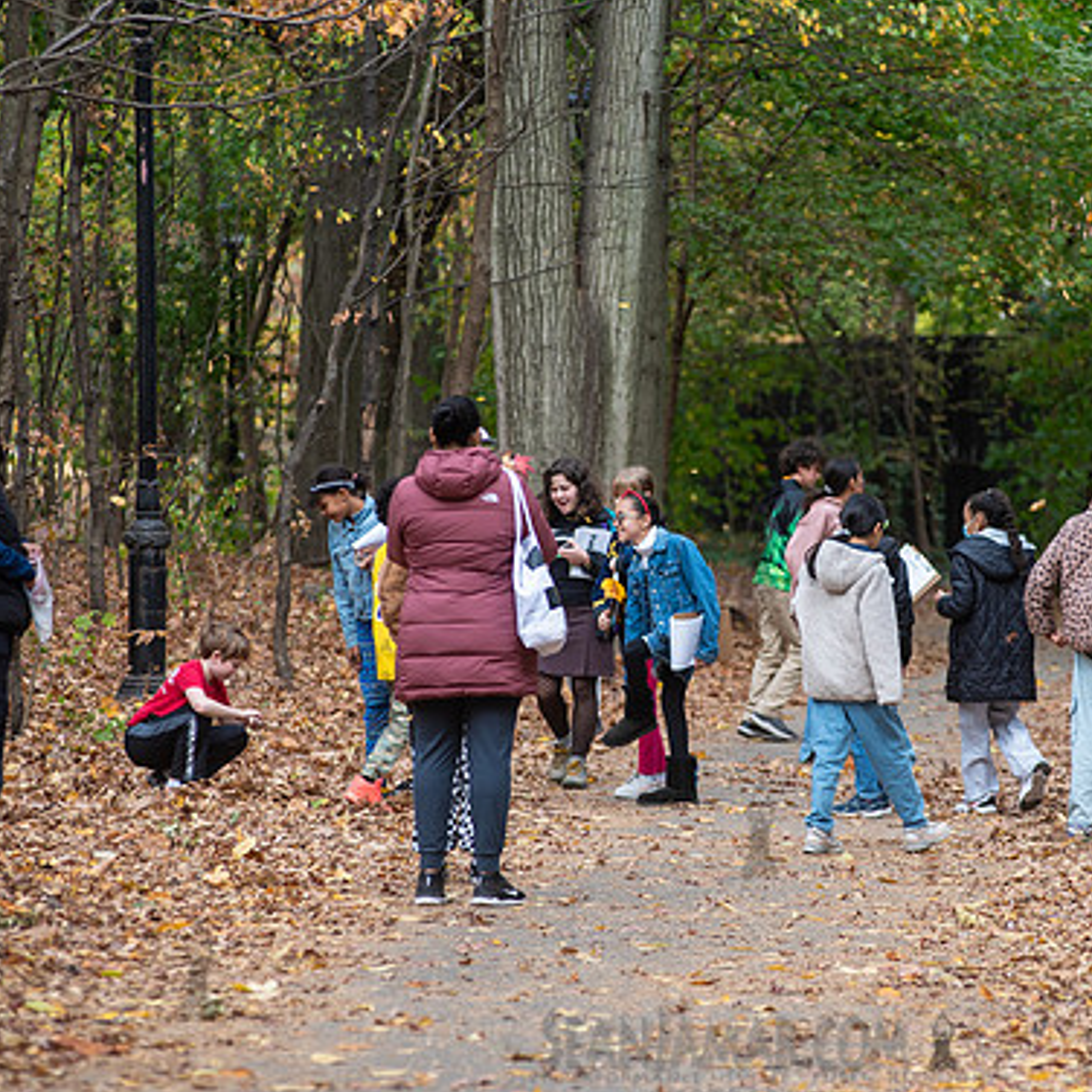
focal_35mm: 206
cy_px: 547
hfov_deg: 8.5
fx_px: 7352
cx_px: 758
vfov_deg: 8.5
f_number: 4
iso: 160
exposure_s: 1/125
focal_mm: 155
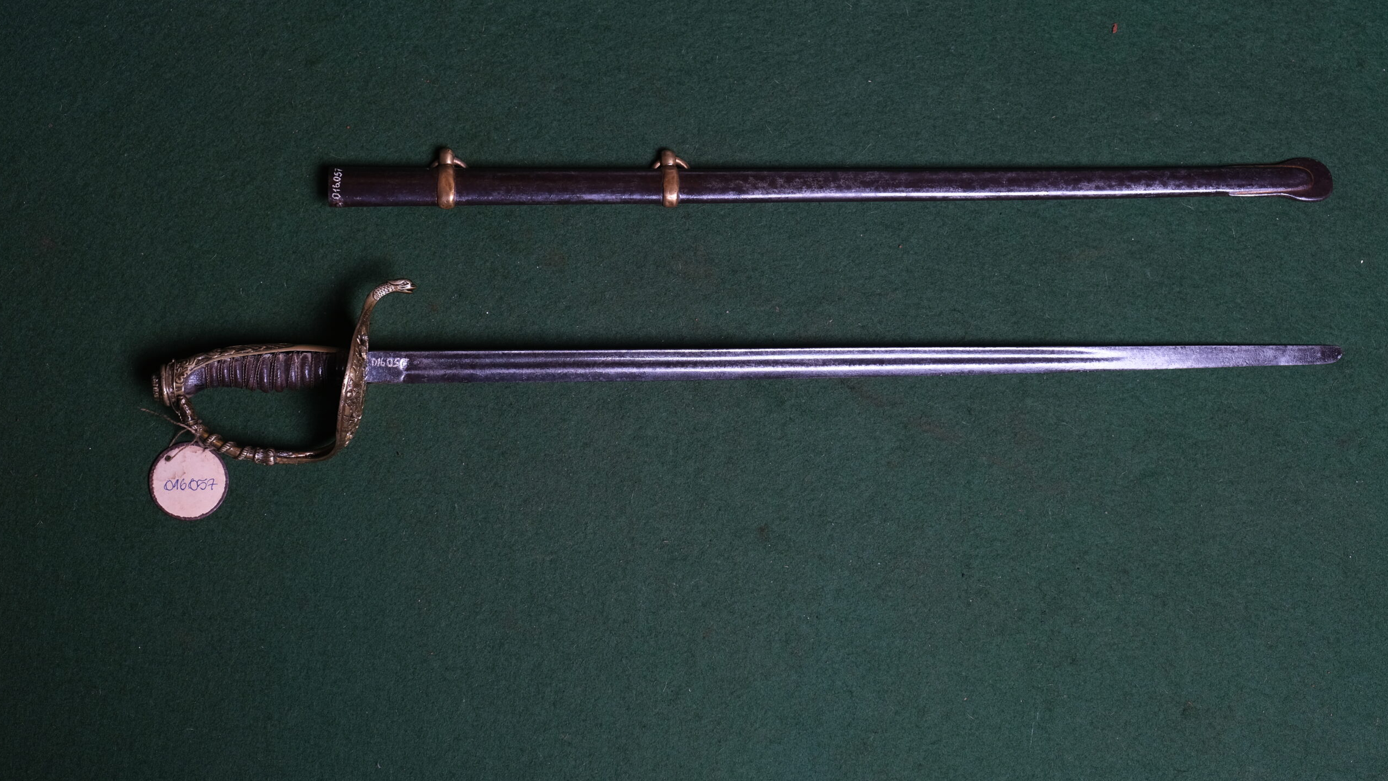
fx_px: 2061
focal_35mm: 56
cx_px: 694
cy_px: 351
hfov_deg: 37.2
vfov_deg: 21.4
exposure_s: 1/160
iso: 320
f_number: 5
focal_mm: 35.3
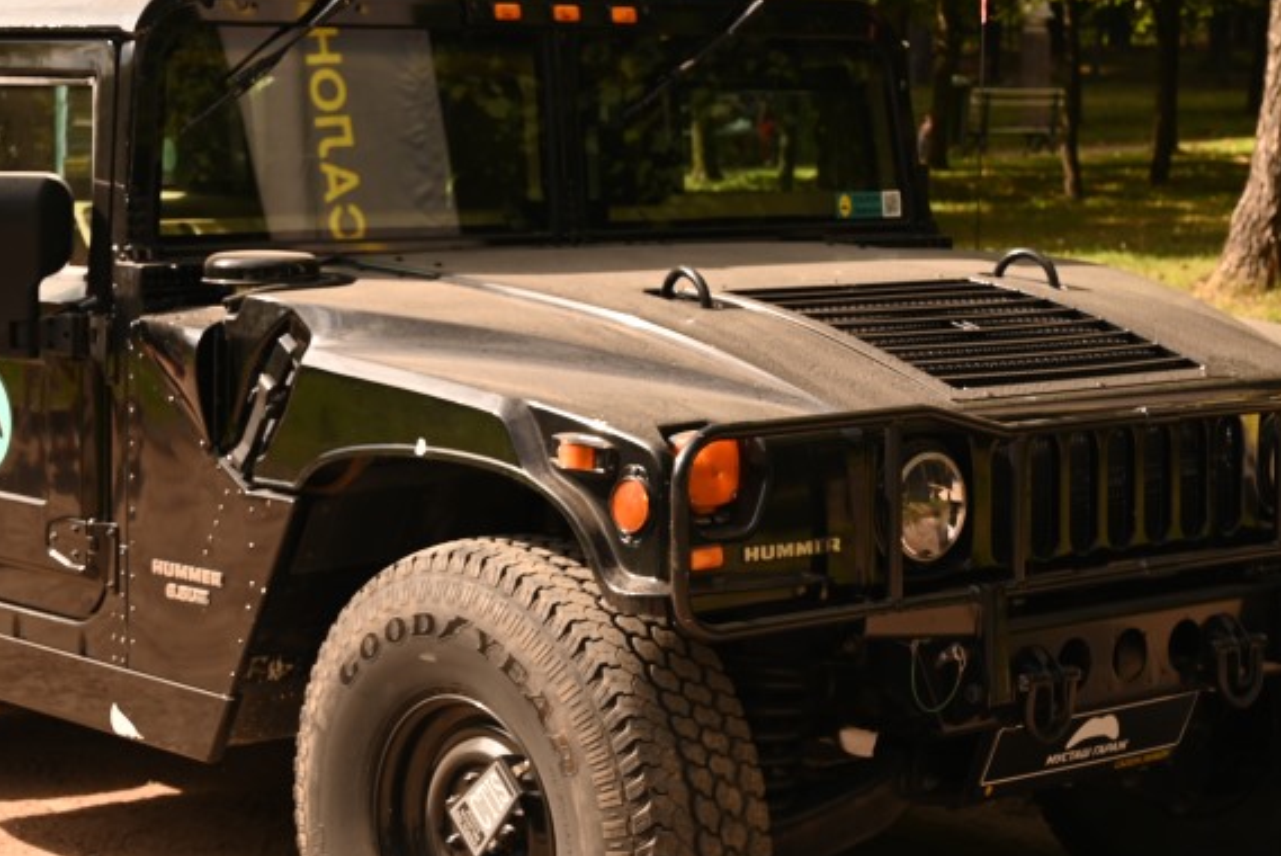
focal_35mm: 85
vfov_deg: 16.1
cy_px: 338
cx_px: 401
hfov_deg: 23.8
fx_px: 3026
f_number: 6.3
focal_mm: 44
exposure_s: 1/200
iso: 100
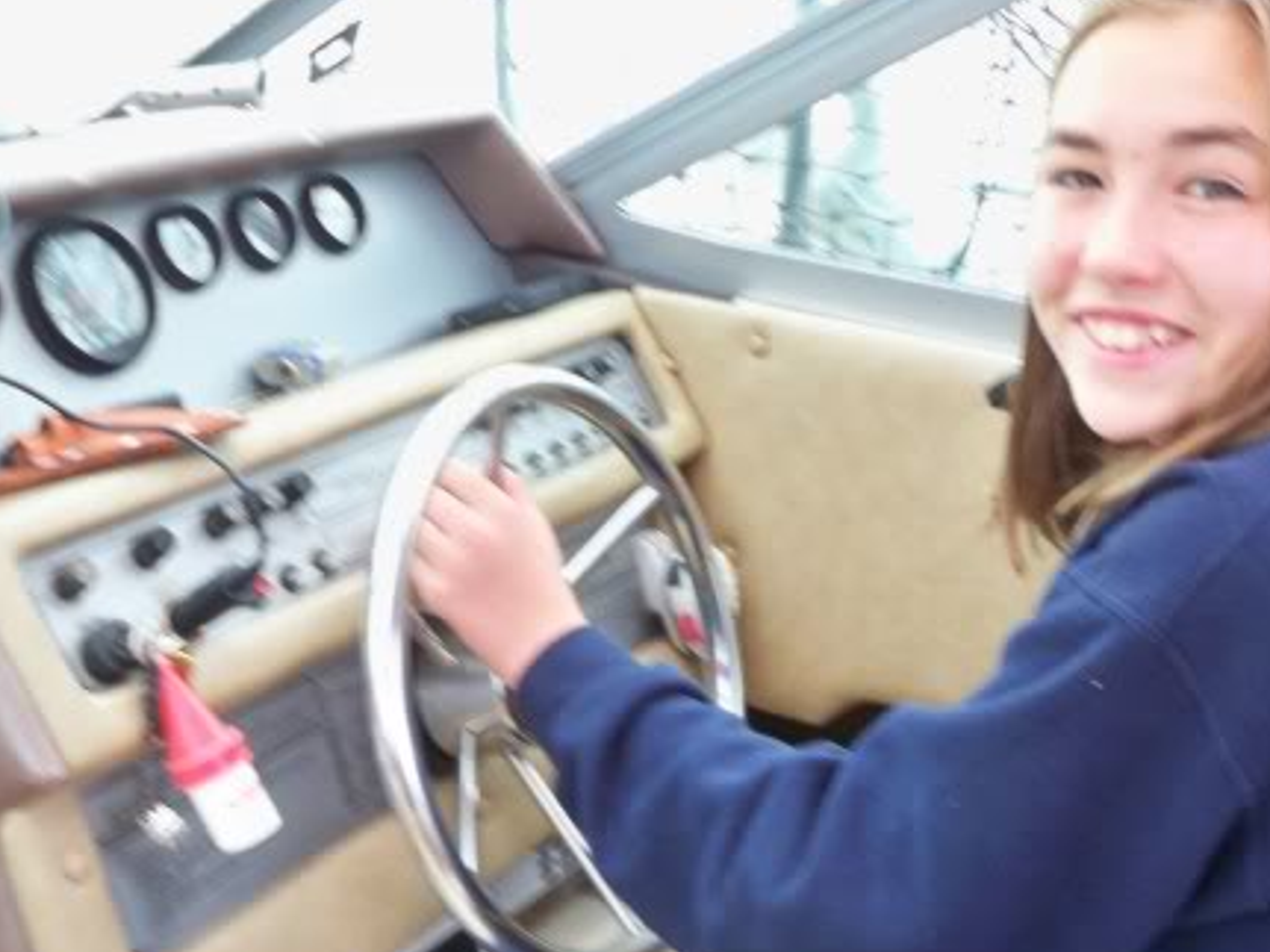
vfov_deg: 28.0
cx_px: 725
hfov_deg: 36.8
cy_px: 477
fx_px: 1907
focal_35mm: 52
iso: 125
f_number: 3.1
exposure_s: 1/60
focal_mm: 6.3
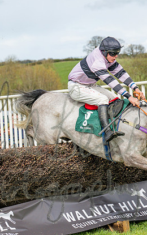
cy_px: 124
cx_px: 113
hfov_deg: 7.1
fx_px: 1177
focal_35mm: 184
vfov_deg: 11.4
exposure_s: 1/2500
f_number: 4
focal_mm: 74
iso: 400
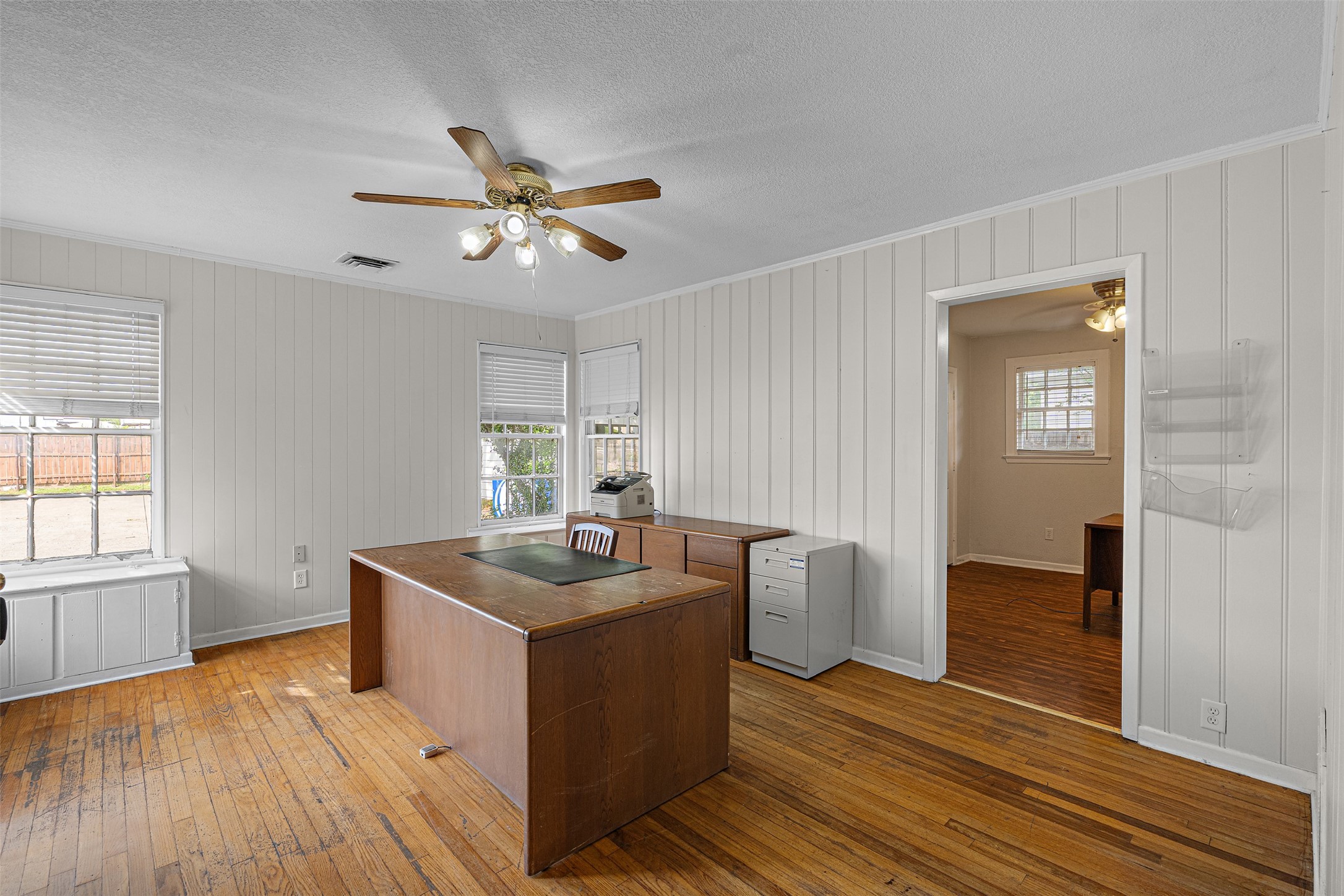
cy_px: 448
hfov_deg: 96.7
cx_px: 672
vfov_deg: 73.7
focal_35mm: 16
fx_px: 597
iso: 400
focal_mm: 16
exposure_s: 1/2
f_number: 10
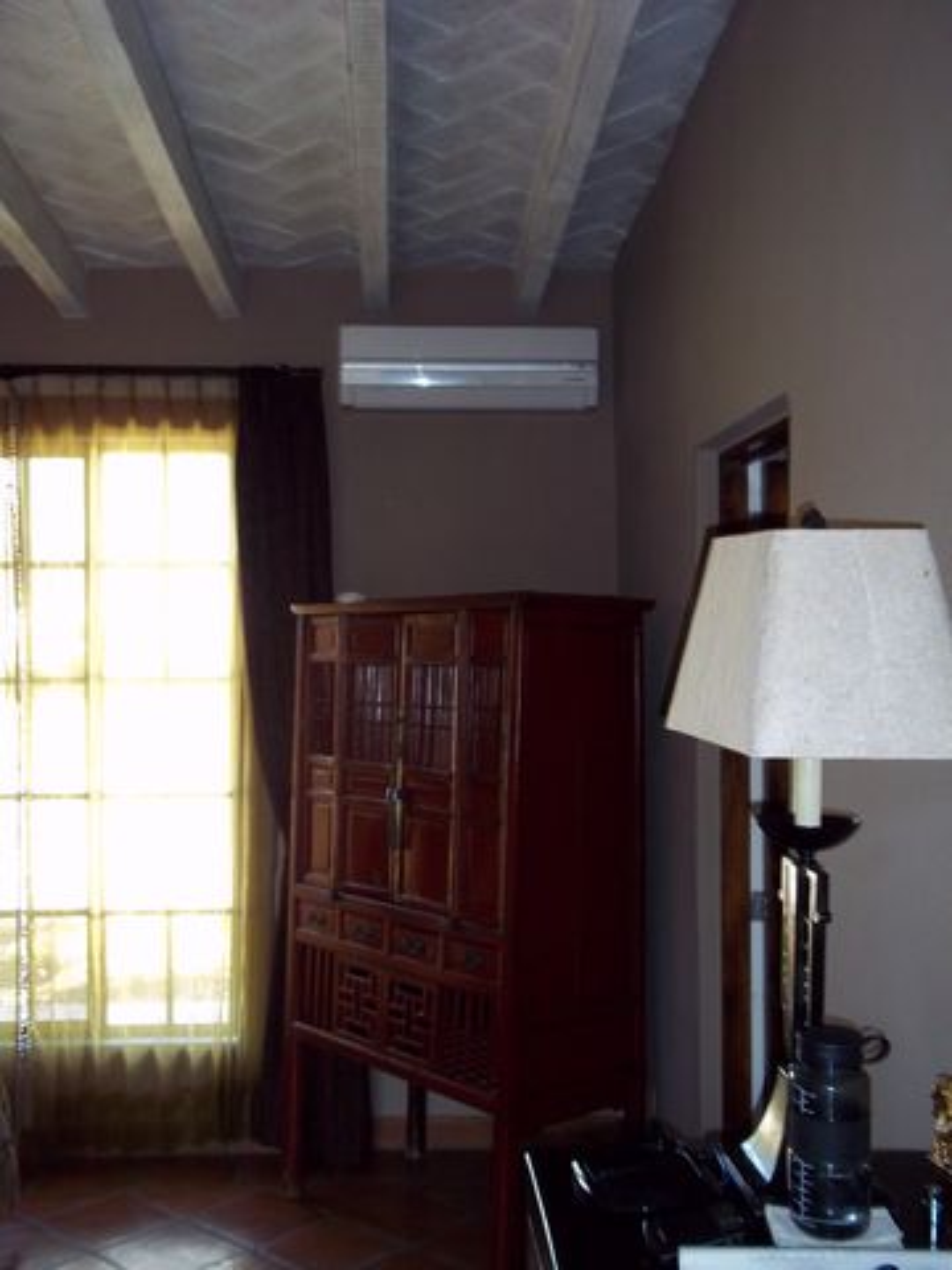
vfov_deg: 51.4
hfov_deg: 39.7
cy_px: 635
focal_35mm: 36
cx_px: 476
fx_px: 1320
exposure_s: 1/30
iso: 160
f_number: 3.1
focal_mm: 6.5
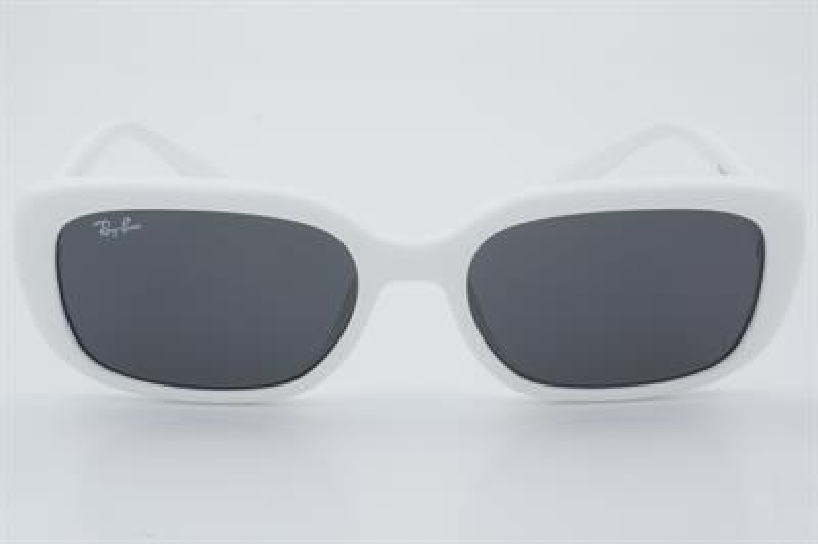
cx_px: 409
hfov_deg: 29.9
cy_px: 272
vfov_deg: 20.1
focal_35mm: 68
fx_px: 1532
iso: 100
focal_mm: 45
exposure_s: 1/3
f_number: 32
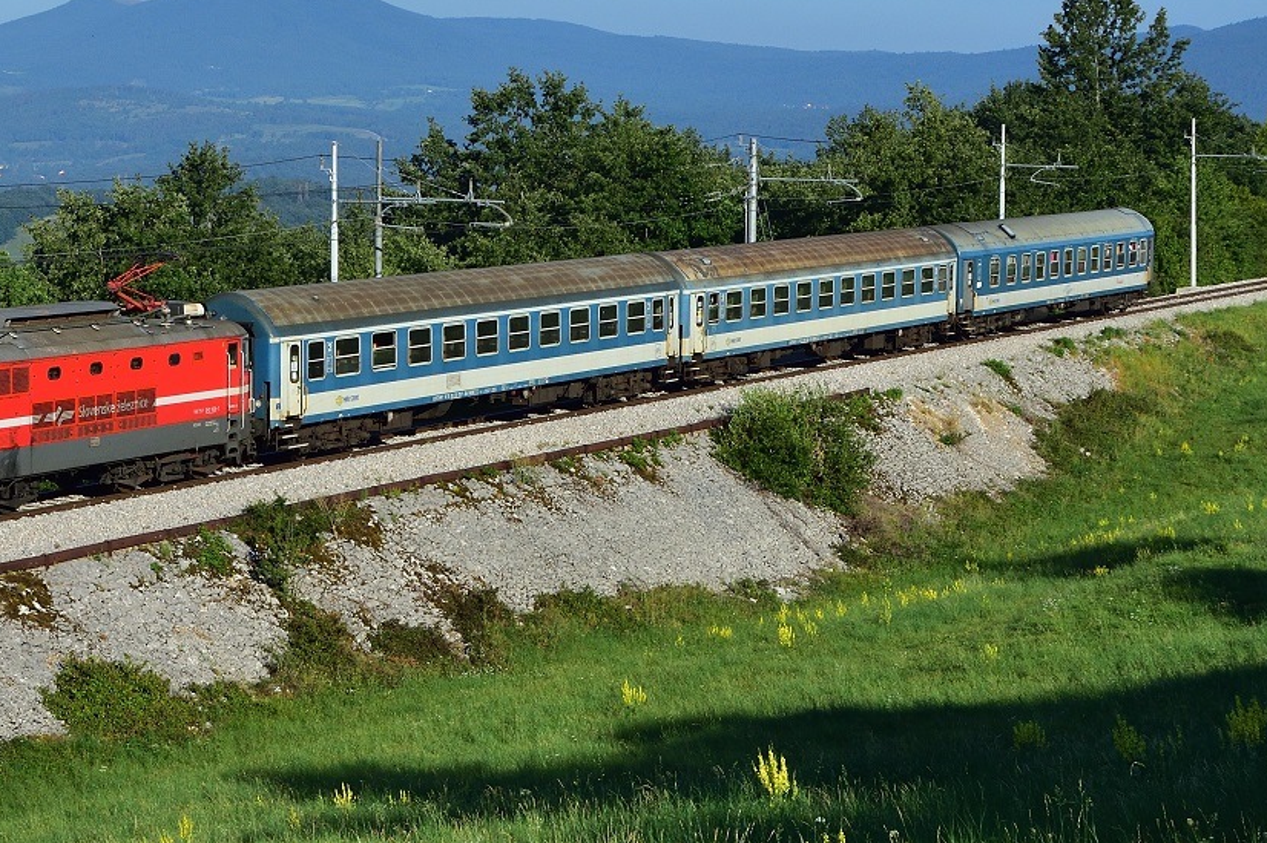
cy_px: 235
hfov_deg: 20.1
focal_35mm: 101
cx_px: 465
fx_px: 3559
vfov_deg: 13.5
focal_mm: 29
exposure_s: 1/800
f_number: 7.1
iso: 200
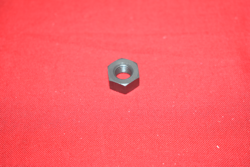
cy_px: 84
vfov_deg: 21.6
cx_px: 125
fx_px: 438
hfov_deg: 31.9
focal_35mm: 63
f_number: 5.6
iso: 1000
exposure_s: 1/160
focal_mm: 42
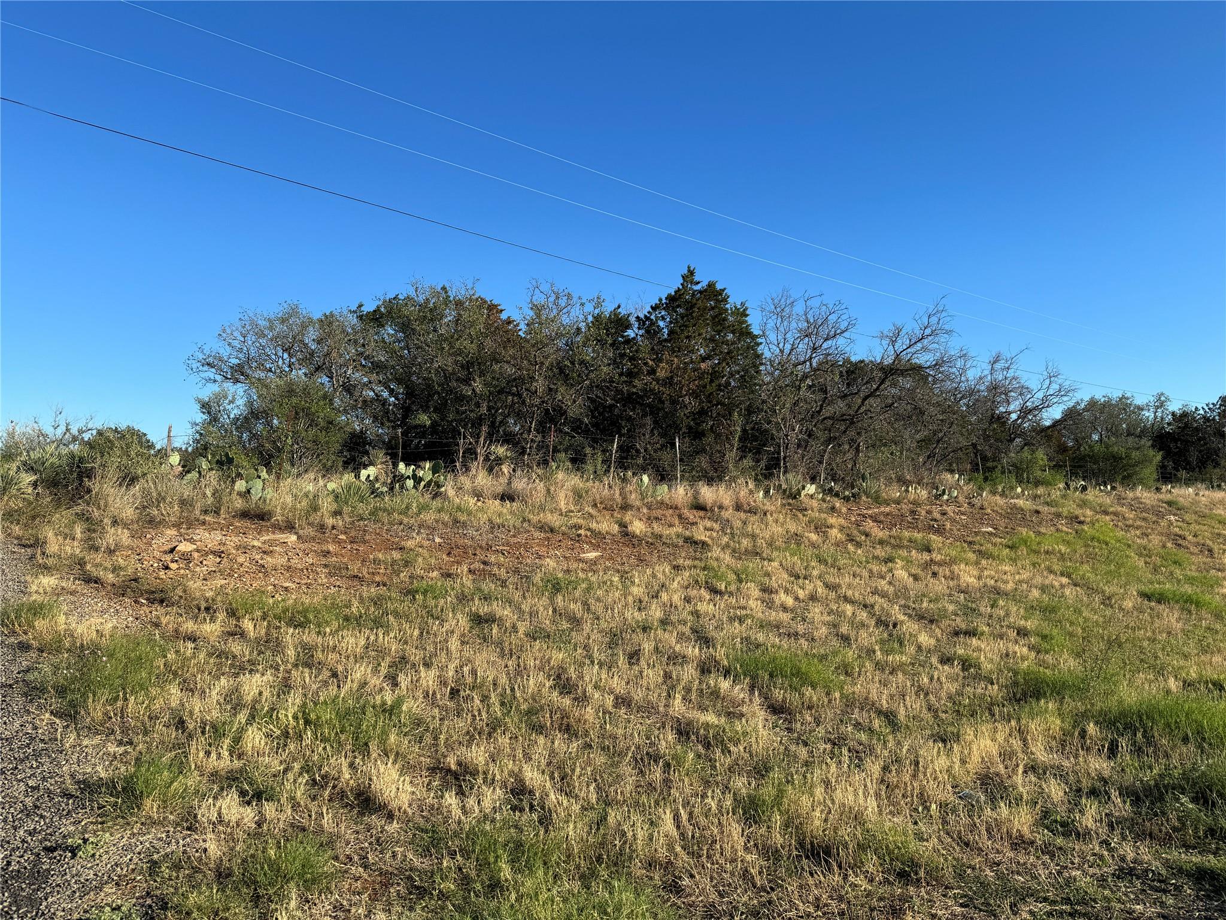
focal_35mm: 24
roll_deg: +0.3
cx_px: 613
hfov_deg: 71.6
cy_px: 460
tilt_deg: +2.6
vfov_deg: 56.8
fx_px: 850
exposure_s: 1/3096
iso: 80
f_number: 1.78
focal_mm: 6.86
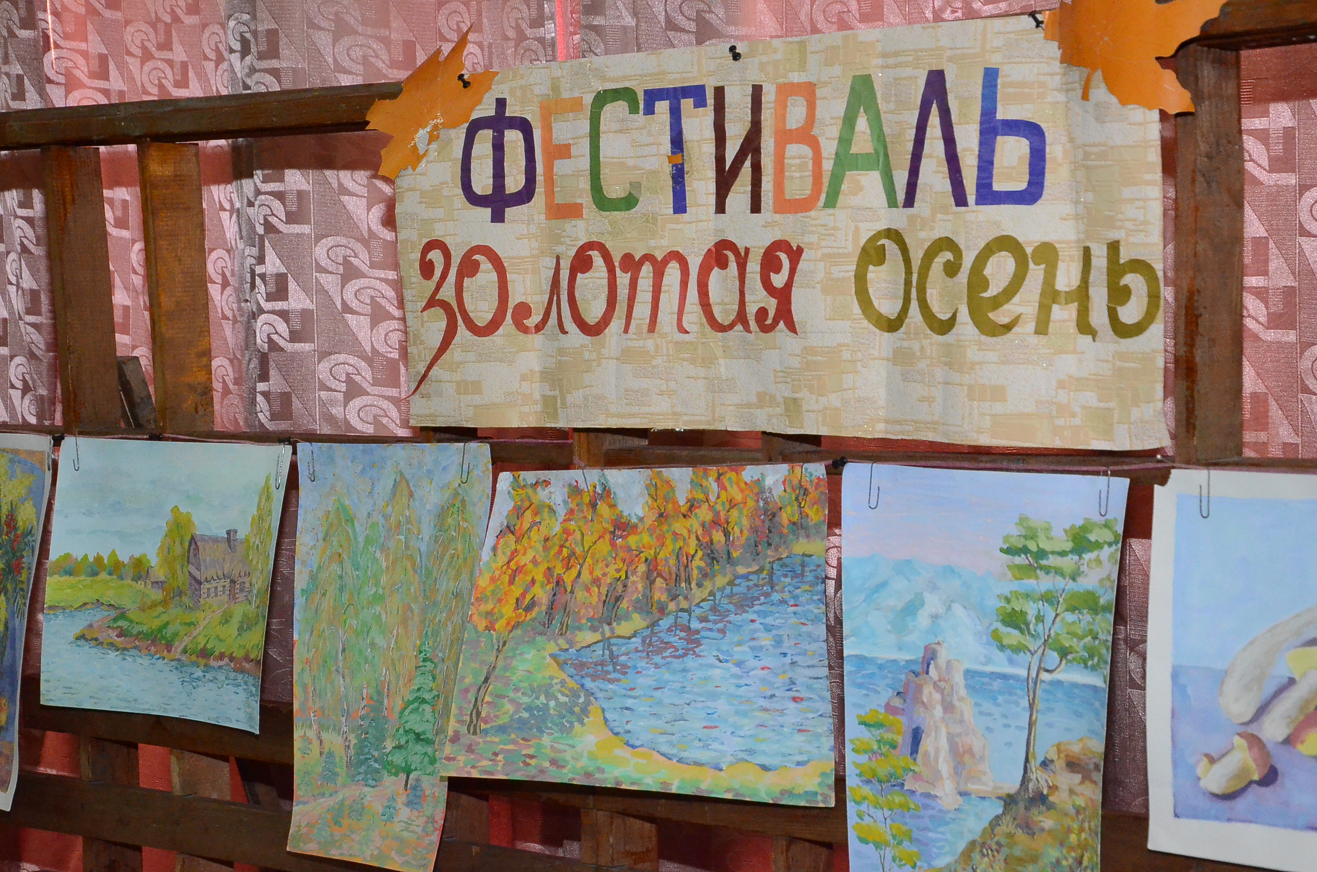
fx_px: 3176
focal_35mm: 87
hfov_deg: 23.4
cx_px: 658
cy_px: 436
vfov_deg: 15.6
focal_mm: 58
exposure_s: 1/200
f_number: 8
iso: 6400
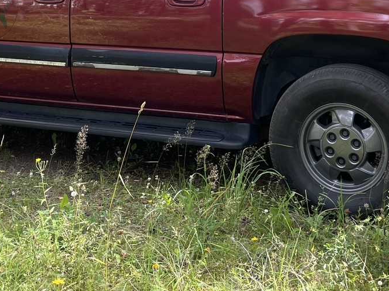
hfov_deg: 31.1
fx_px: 697
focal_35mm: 62
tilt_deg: -0.5
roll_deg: -0.5
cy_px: -38
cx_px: 226
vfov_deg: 22.2
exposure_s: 1/216
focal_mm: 4.2
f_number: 1.6
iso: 32
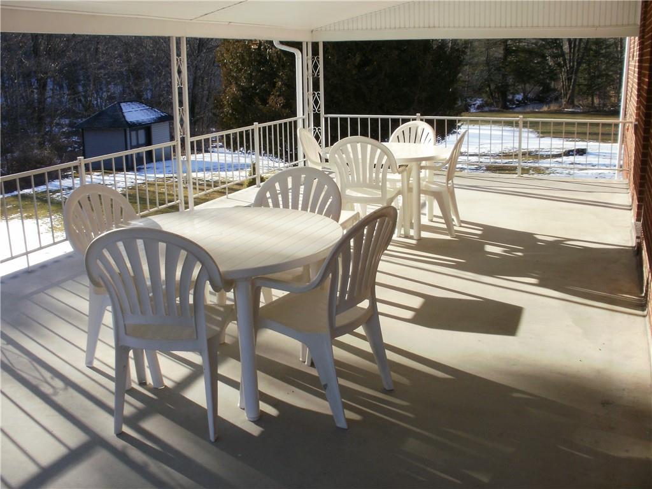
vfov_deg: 39.7
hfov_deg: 51.4
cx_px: 326
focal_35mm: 36
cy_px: 244
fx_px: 678
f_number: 5.6
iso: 100
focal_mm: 6.3
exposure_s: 1/160
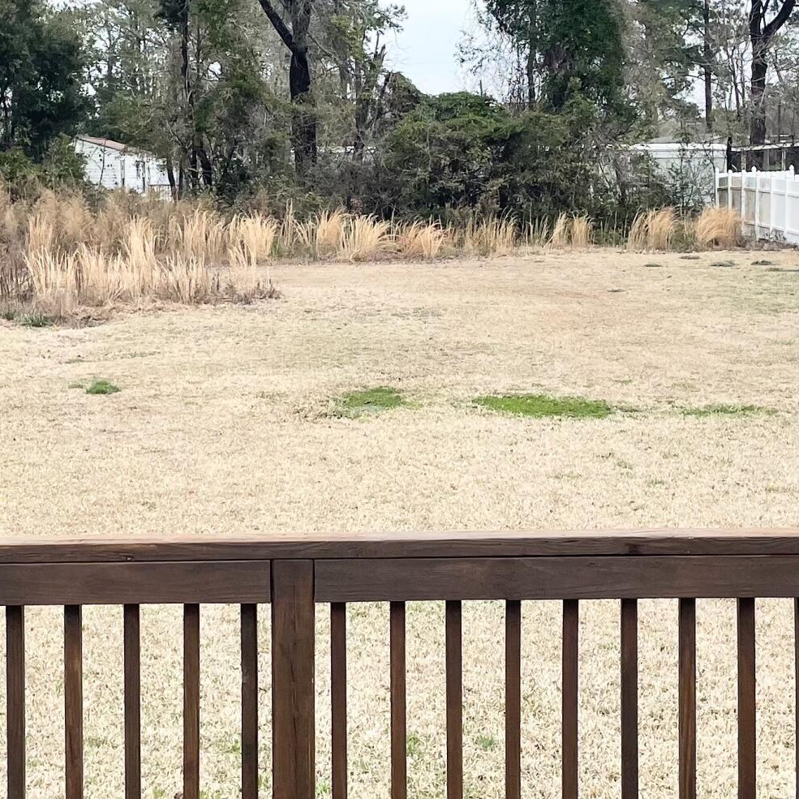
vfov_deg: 24.6
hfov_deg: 24.6
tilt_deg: -3.3
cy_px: 276
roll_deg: +0.3
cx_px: 346
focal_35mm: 70
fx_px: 1828
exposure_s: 1/2304
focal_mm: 4.2
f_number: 1.6
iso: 32
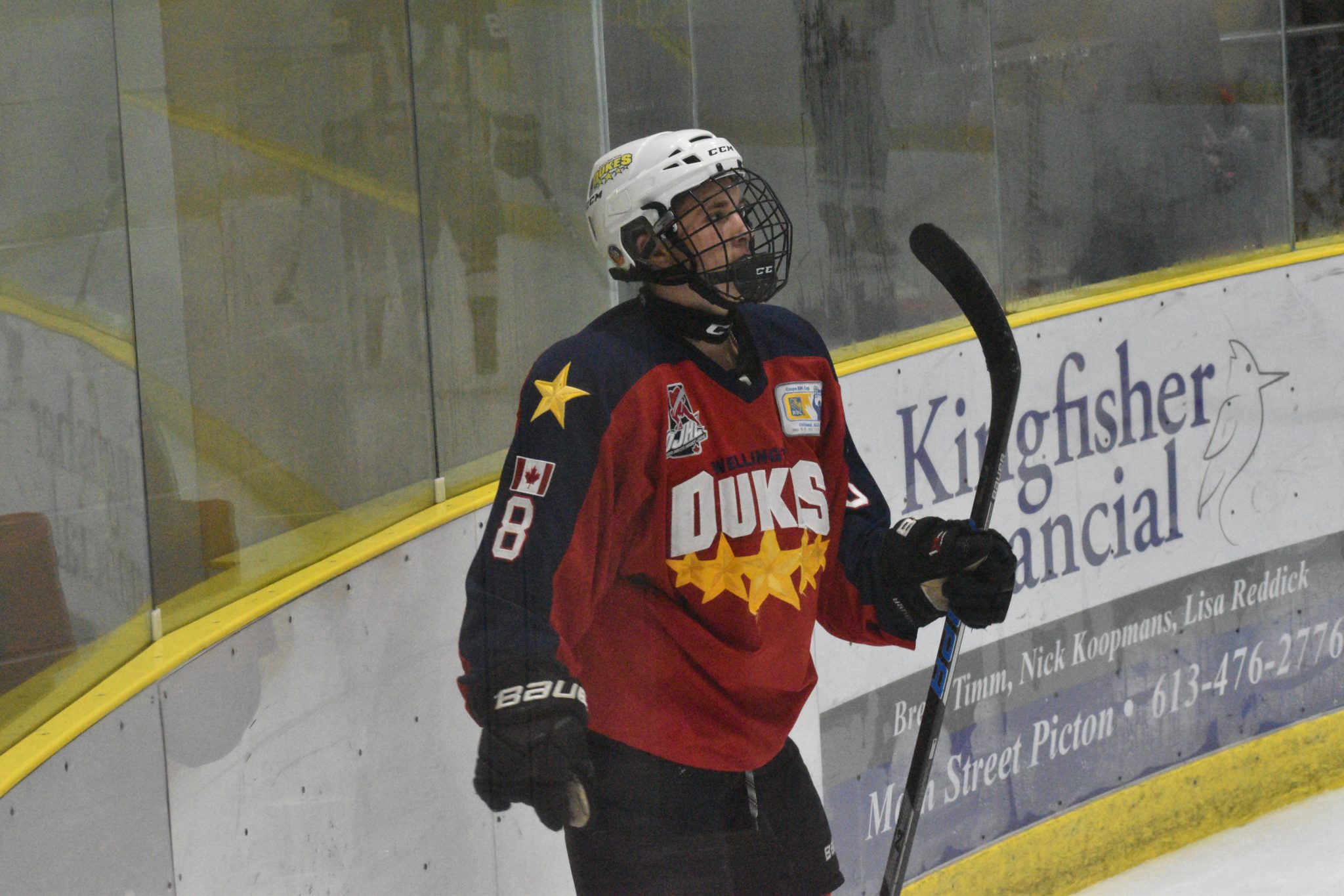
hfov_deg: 17.1
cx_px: 672
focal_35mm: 120
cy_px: 448
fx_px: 4479
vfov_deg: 11.4
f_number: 10
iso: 10000
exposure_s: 1/400
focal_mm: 80
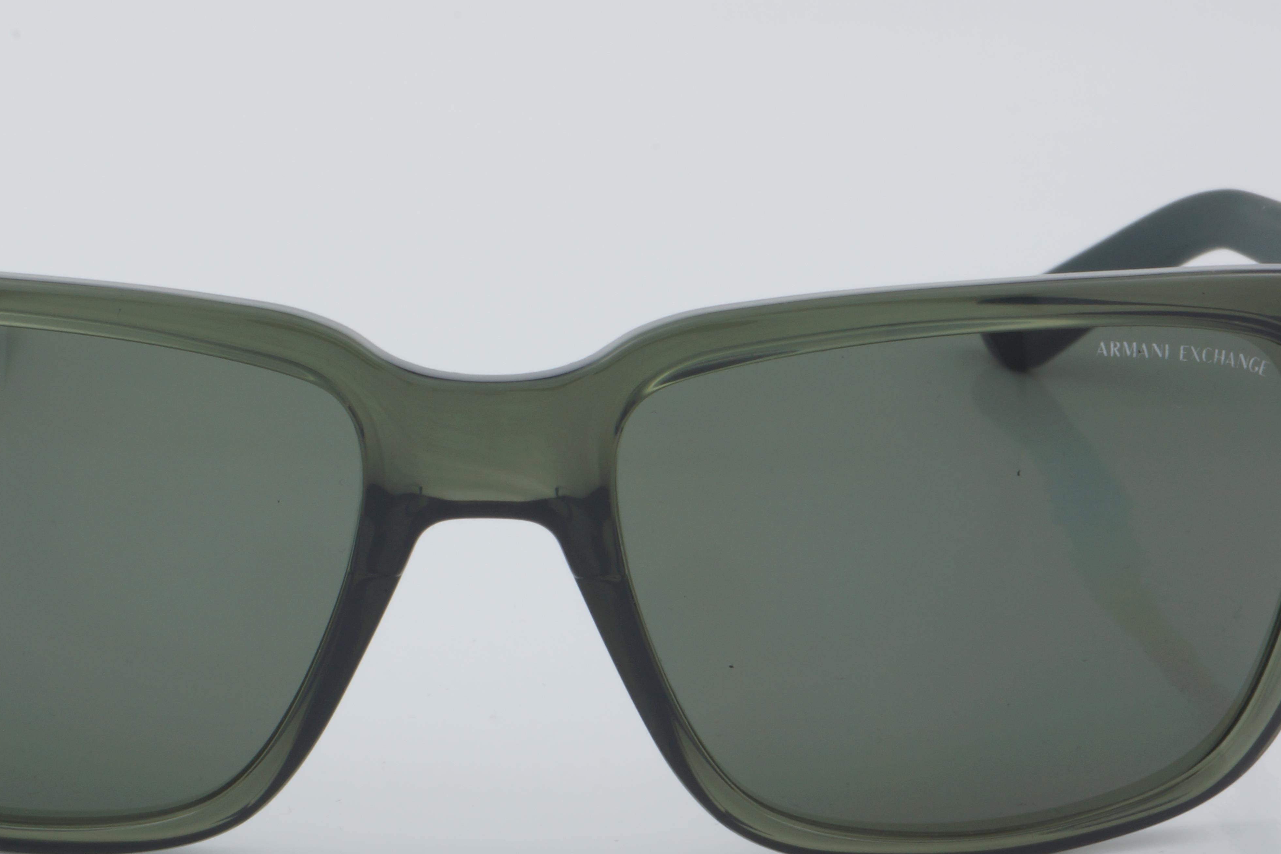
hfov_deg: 16.3
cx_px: 488
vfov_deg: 10.9
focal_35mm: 126
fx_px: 4475
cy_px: 531
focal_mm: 55
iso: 100
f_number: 32
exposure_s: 1/4
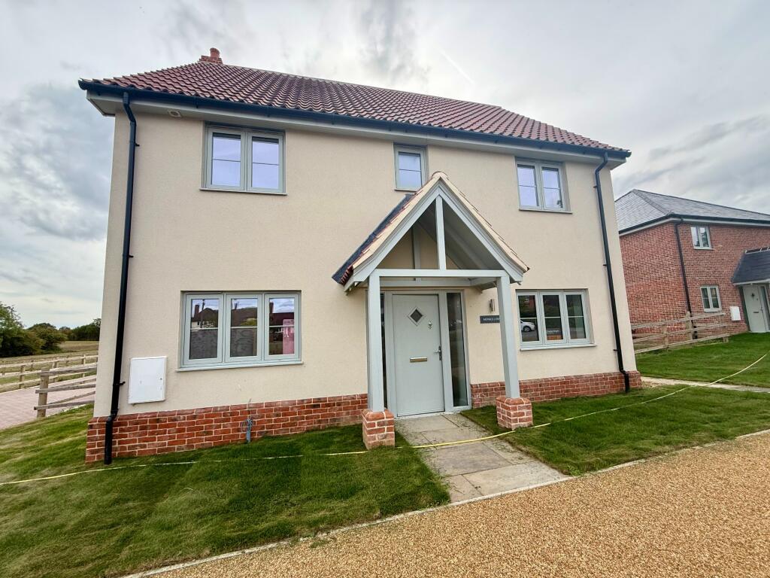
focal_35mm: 14
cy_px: 289
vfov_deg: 85.7
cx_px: 385
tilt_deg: +9.0
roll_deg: +2.2
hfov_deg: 102.1
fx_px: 311
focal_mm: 2.22
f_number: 2.2
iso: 50
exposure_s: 1/486
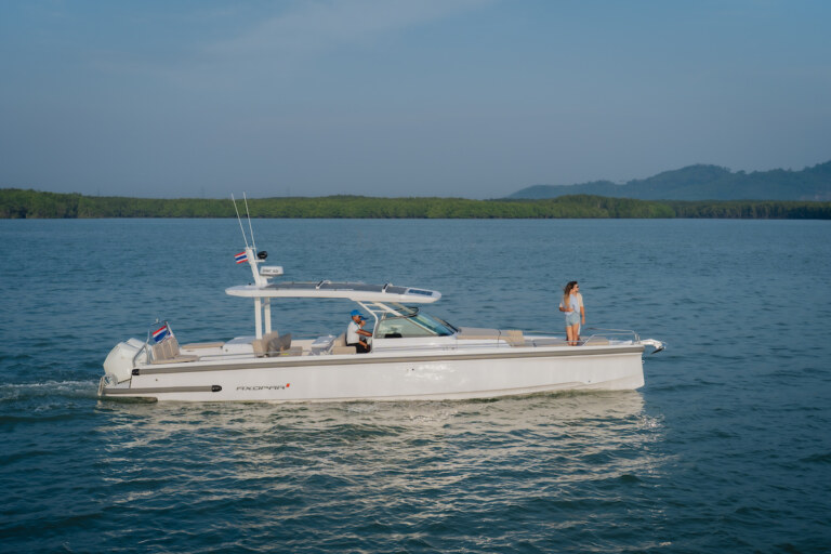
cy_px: 277
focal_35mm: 50
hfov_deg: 39.6
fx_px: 1154
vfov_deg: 27.0
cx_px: 416
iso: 200
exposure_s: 1/3200
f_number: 3.5
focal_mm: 50
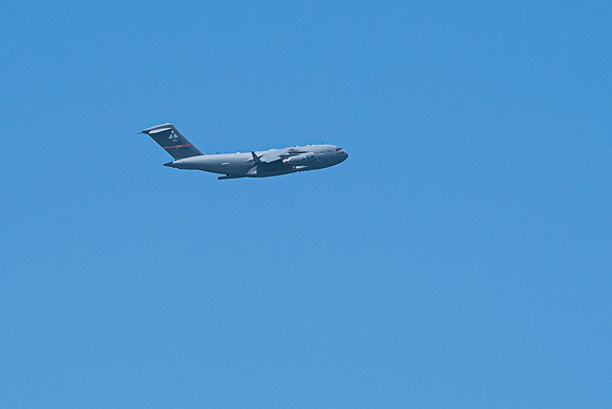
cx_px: 300
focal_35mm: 518
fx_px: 8815
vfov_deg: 2.7
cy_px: 162
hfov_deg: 4.0
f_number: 10
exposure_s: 1/1250
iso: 640
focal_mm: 218
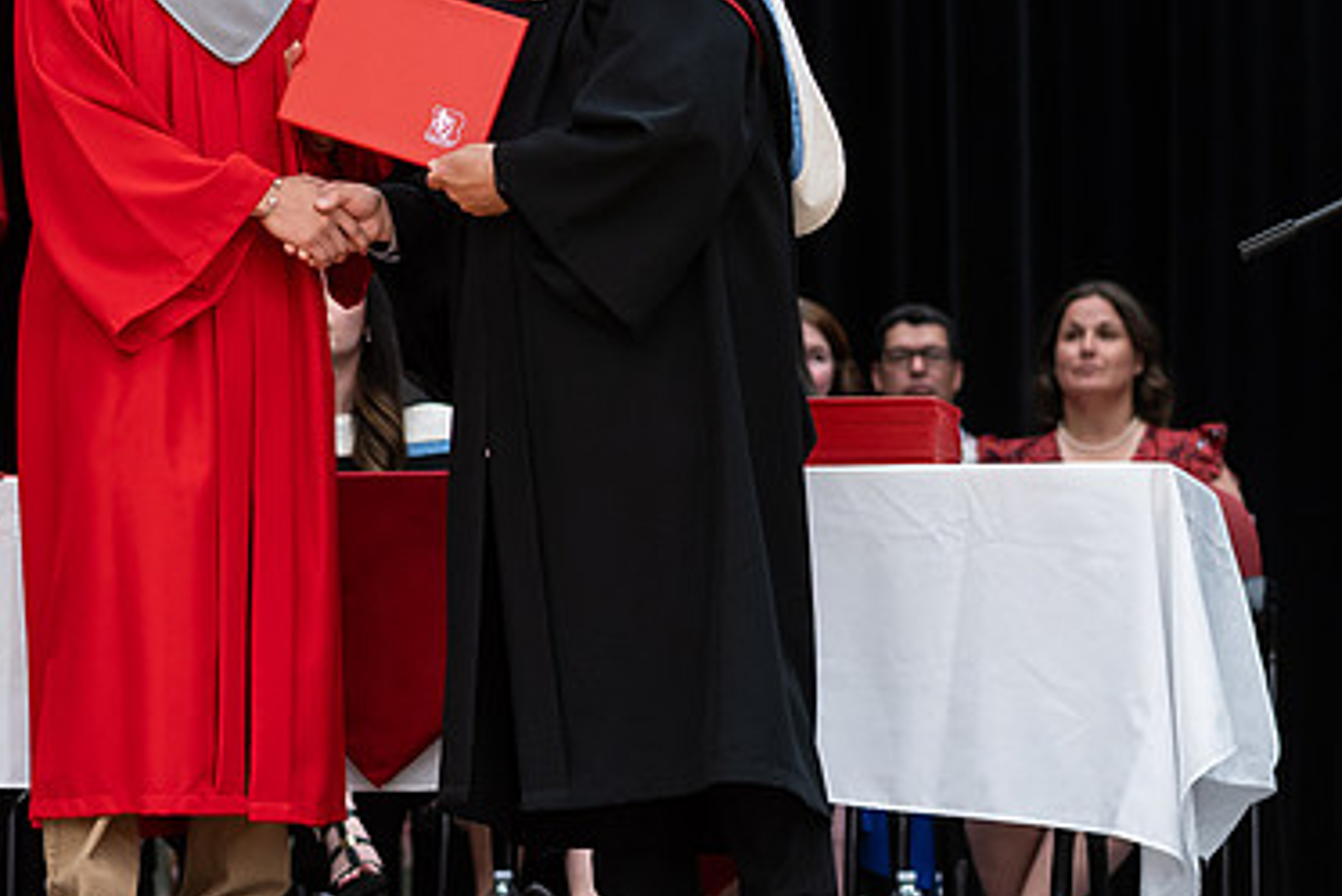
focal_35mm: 178
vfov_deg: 7.7
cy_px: 315
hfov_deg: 11.5
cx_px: 218
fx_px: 6638
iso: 1000
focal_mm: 85
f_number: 2.8
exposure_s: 1/200
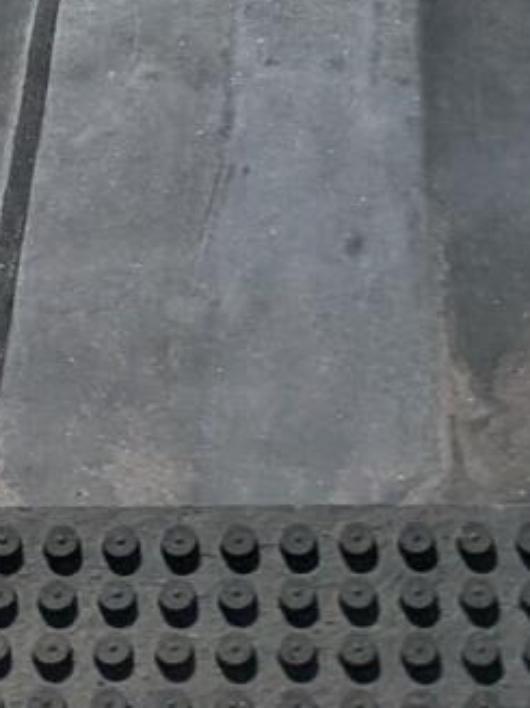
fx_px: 3003
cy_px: -1435
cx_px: 242
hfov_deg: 10.1
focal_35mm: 147
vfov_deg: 10.0
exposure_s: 1/5376
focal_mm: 6.81
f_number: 1.85
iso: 40
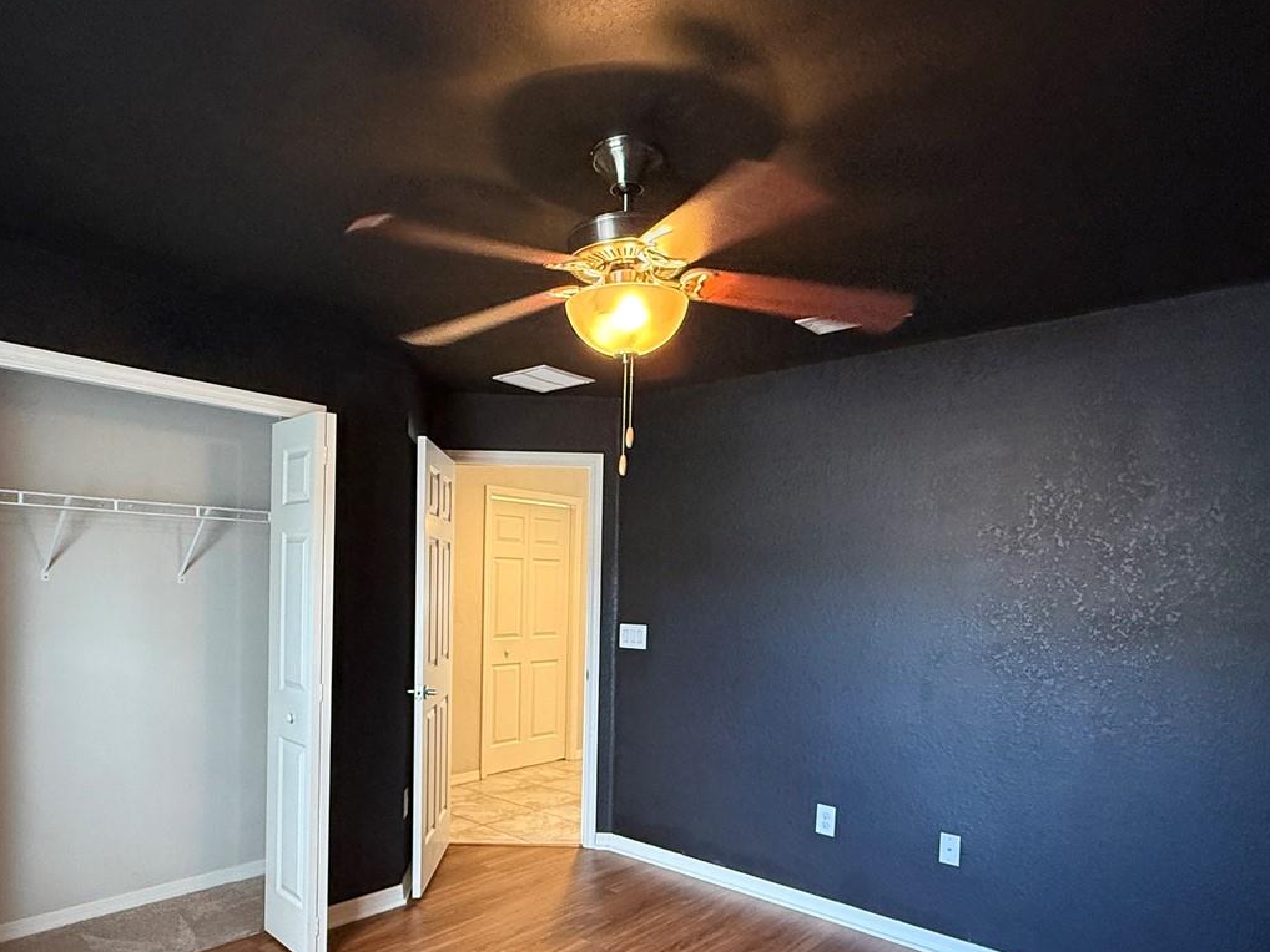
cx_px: 563
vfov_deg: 60.0
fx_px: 807
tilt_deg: -2.0
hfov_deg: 76.1
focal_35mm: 22
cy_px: 614
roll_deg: -1.3
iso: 500
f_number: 2.2
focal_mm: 2.22
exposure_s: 1/60
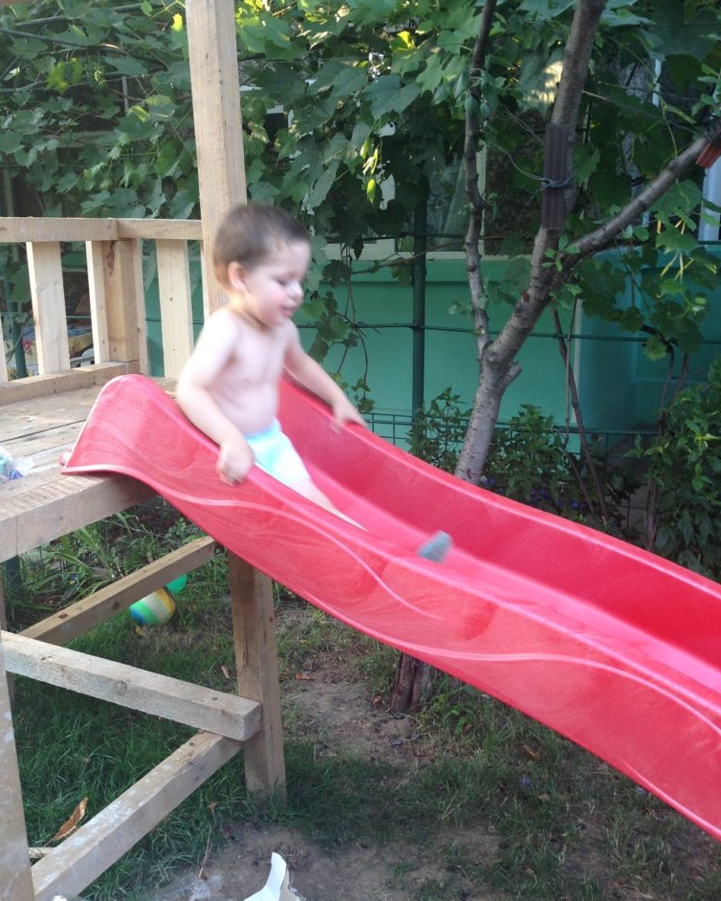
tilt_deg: -15.3
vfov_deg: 51.5
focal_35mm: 35
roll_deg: -1.0
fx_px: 933
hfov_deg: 42.2
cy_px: 463
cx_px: 361
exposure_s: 1/40
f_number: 2.4
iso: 50
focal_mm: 4.12
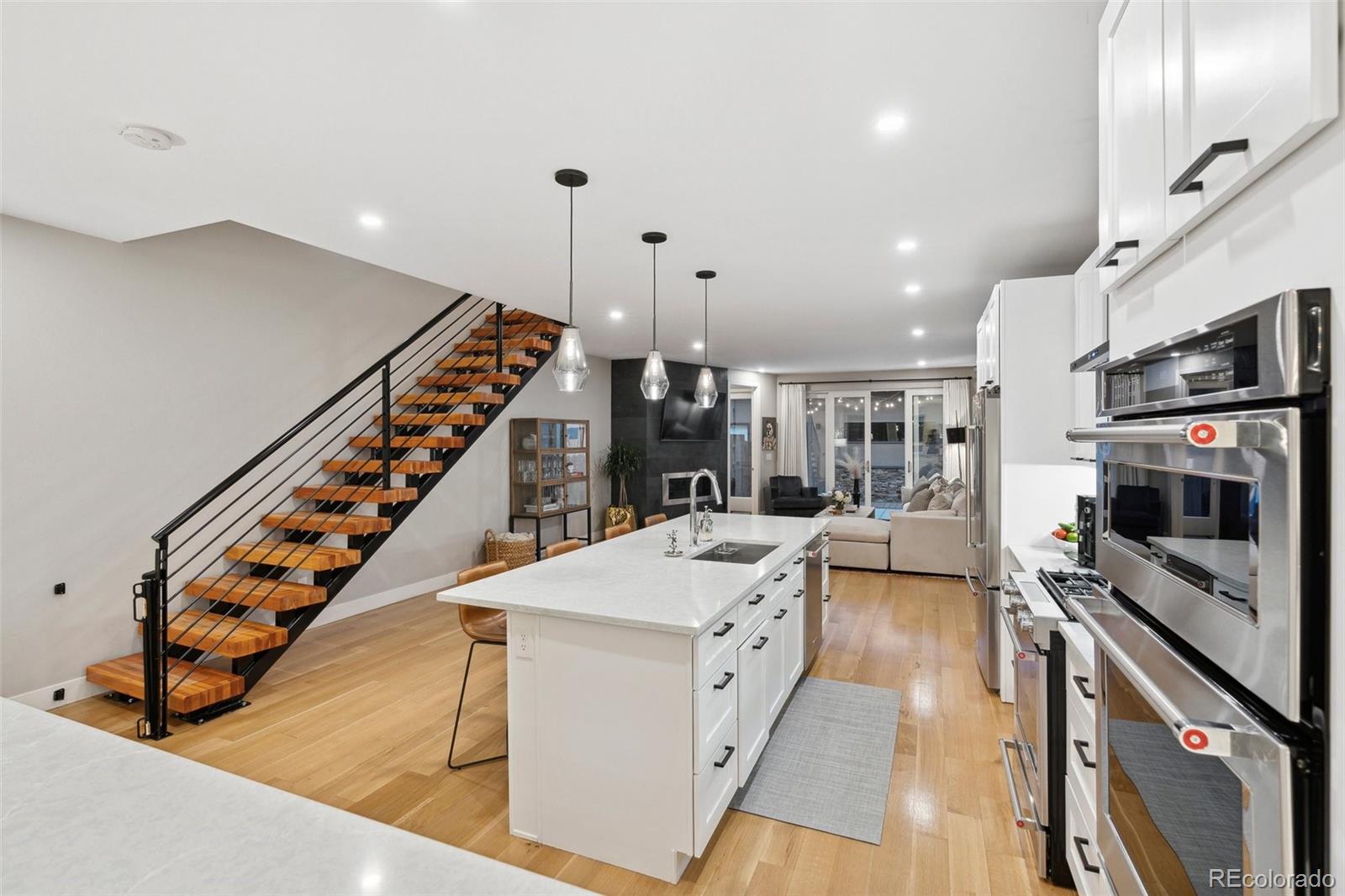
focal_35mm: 16
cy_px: 448
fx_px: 598
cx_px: 672
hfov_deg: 96.7
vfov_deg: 73.7
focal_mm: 16
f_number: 8
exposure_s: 1/10
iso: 500
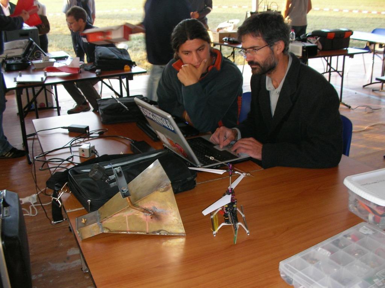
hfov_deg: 49.0
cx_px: 192
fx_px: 422
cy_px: 144
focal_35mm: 38
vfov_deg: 37.7
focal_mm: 5.8
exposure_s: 1/30
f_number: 3.5
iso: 120
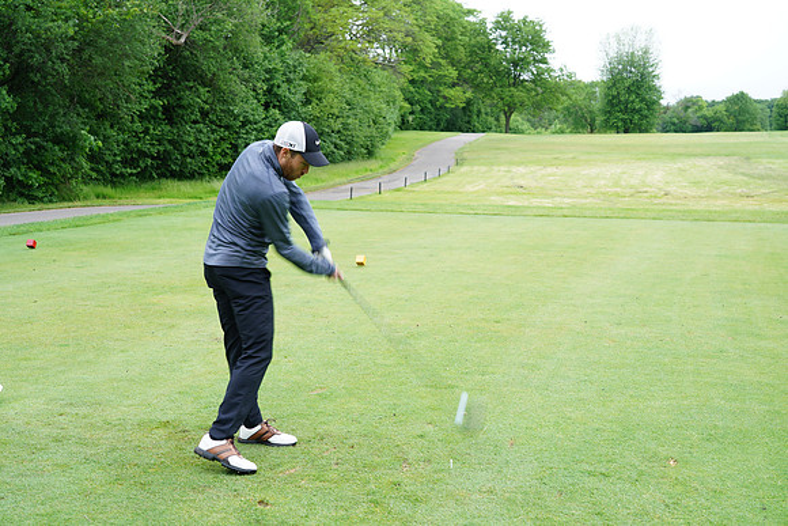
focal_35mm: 46
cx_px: 394
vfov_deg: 29.3
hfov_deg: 42.7
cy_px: 263
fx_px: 1007
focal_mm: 46
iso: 125
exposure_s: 1/100
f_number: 5.6
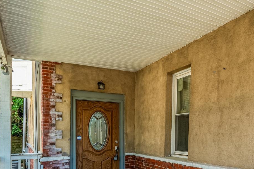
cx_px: 280
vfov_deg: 35.6
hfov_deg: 42.0
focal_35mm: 36
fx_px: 254
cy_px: 136
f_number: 11
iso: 640
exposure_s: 1/800
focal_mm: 16
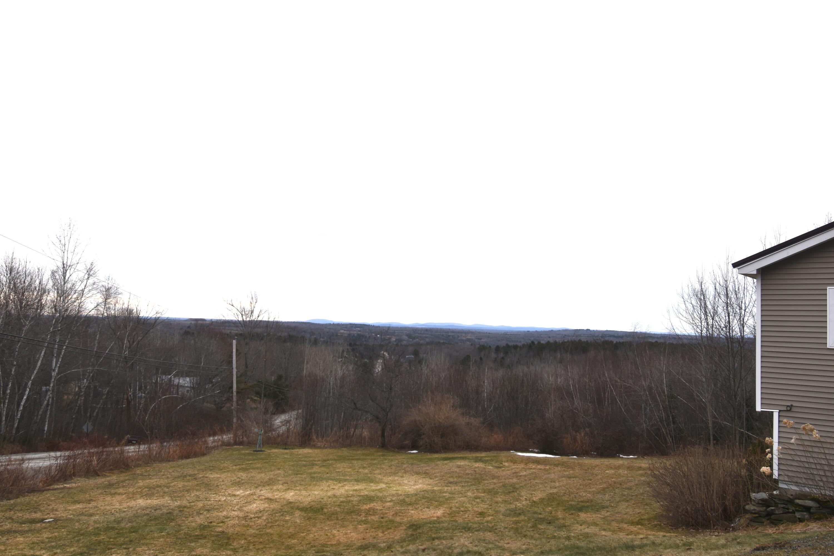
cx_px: 417
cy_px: 278
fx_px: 695
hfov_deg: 61.9
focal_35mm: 30
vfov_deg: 43.6
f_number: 10
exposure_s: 1/400
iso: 200
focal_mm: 20
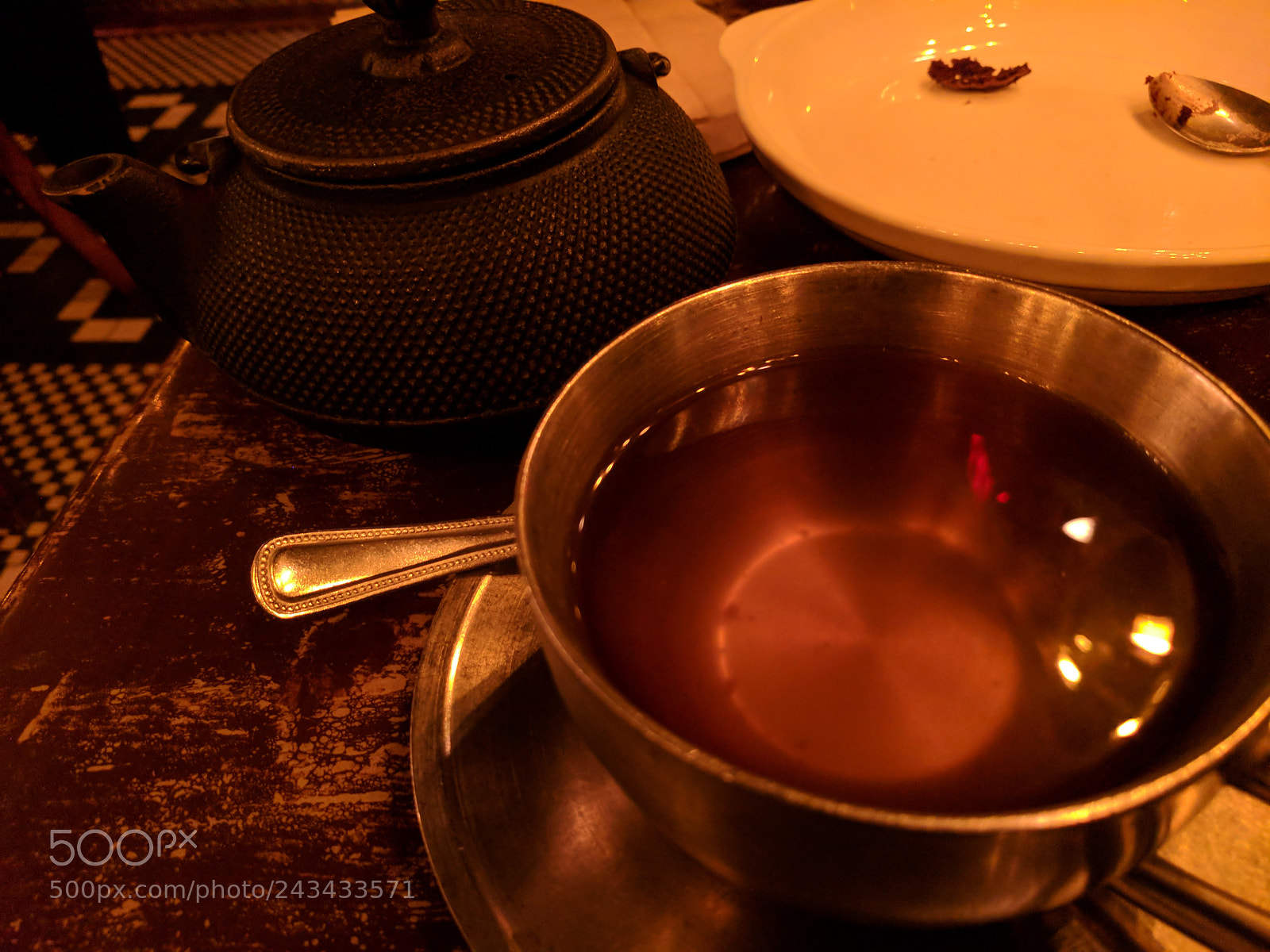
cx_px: 635
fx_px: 954
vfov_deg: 53.1
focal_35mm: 26
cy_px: 476
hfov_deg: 67.3
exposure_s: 1/24
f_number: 2
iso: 1089
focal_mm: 4.67
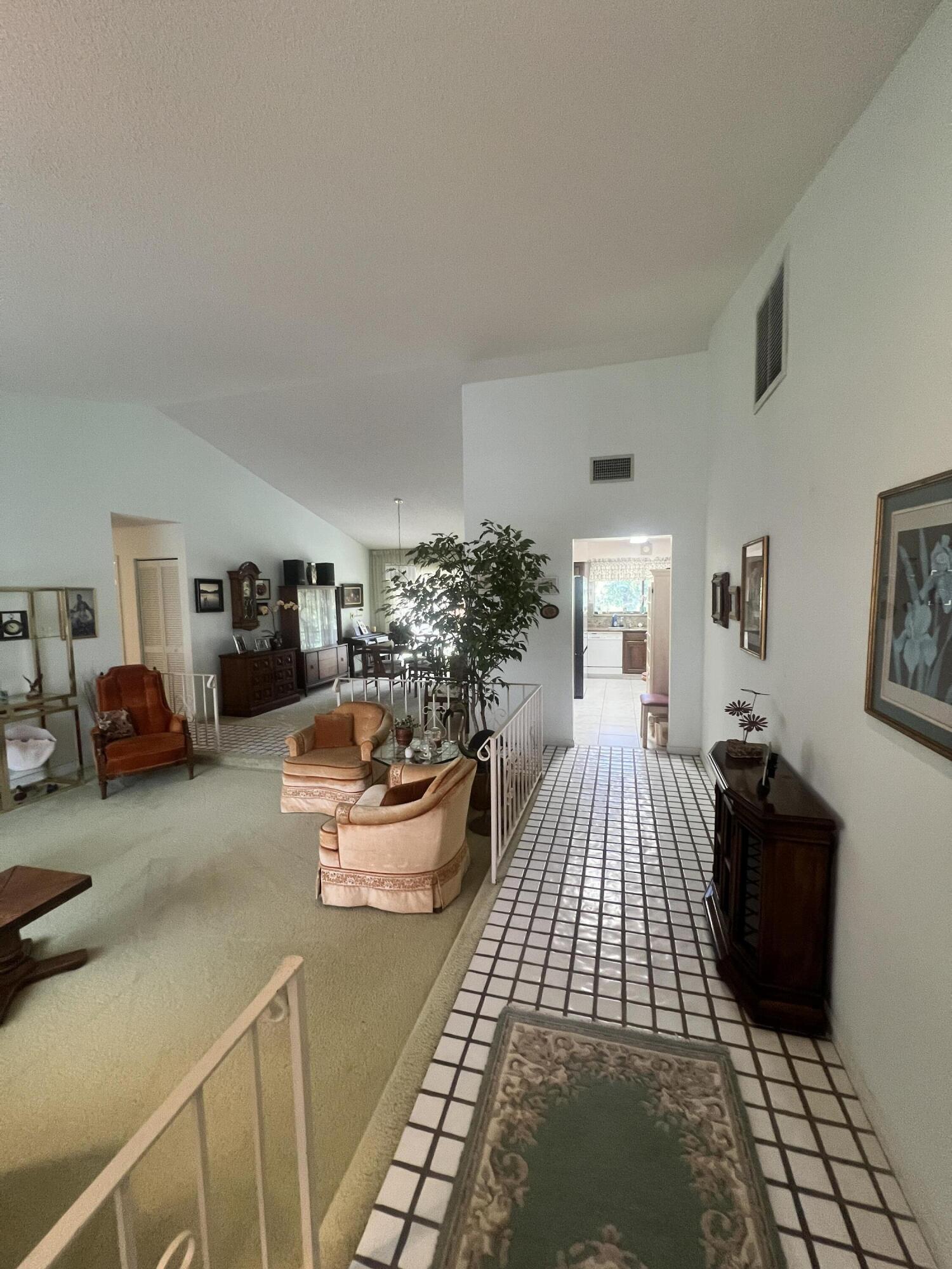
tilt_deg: -3.0
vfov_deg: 106.2
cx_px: 476
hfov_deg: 89.9
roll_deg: +0.7
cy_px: 634
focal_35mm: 13
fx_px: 477
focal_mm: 1.57
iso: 320
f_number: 1.8
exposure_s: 1/60
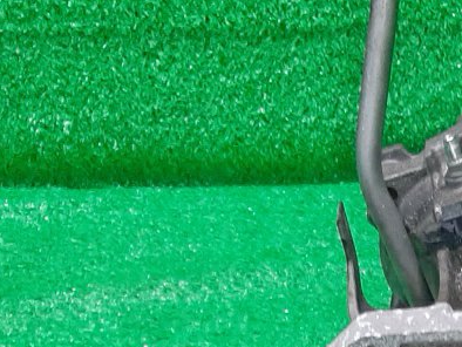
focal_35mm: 95
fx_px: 1269
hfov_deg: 19.4
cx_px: 557
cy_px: 463
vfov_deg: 14.8
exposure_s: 1/50
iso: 151
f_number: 1.7
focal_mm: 3.93
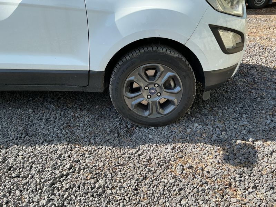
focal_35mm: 29
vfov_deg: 48.2
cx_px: 138
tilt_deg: -27.9
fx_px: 231
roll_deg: +1.8
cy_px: 104
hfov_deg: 61.7
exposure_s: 1/465
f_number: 1.8
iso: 25
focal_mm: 3
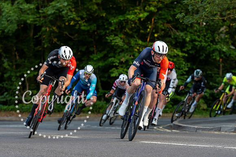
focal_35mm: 128
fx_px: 840
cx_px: 140
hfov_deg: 16.0
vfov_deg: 10.7
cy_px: 64
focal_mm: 108
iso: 1000
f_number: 3.5
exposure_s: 1/800
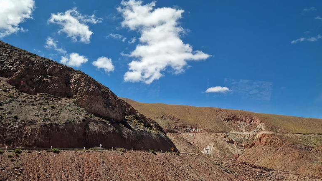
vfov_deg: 44.3
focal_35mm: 26
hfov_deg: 71.9
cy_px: 104
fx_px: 222
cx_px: 162
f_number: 1.8
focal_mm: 5.4
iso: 50
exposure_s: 1/833
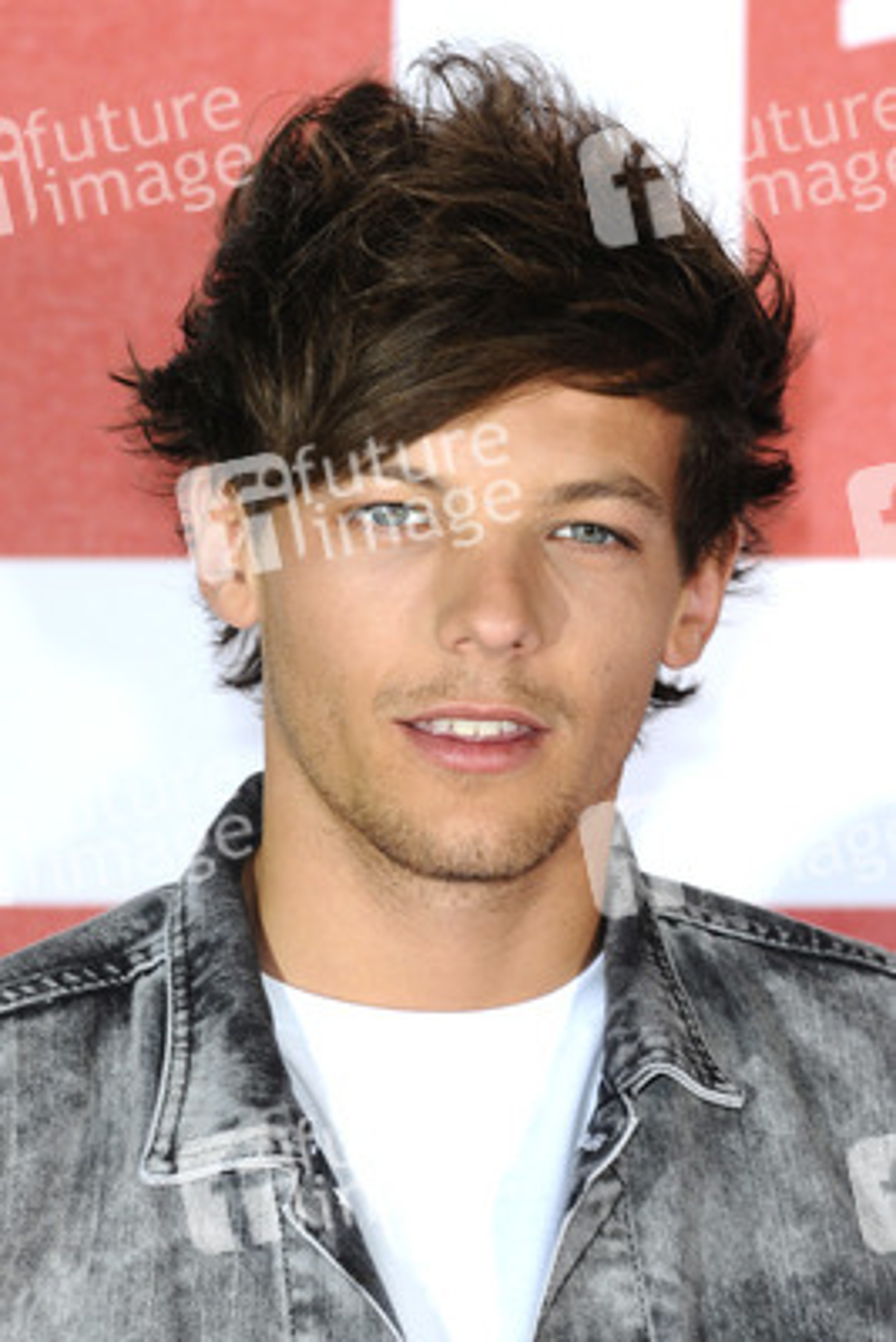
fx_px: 11189
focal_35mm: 300
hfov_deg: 4.6
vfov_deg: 6.9
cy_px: 671
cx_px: 448
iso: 320
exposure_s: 1/200
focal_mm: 200
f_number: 5
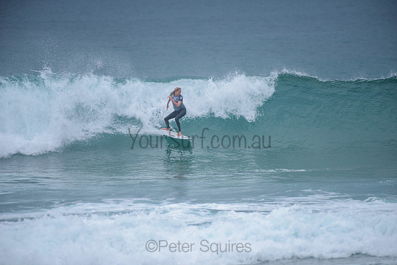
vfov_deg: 2.8
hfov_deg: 4.1
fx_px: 5515
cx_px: 198
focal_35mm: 500
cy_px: 132
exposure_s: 1/2000
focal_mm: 500
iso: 280
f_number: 5.6
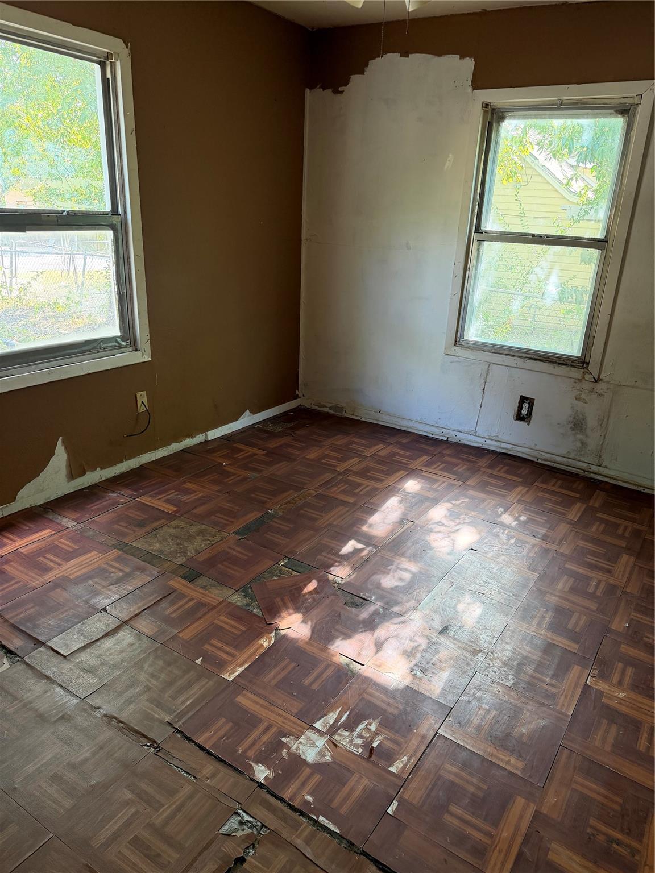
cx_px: 328
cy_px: 436
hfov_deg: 56.8
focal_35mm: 24
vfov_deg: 71.6
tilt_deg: -21.9
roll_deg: -2.5
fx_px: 606
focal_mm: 6.76
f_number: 1.78
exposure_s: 1/62
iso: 200
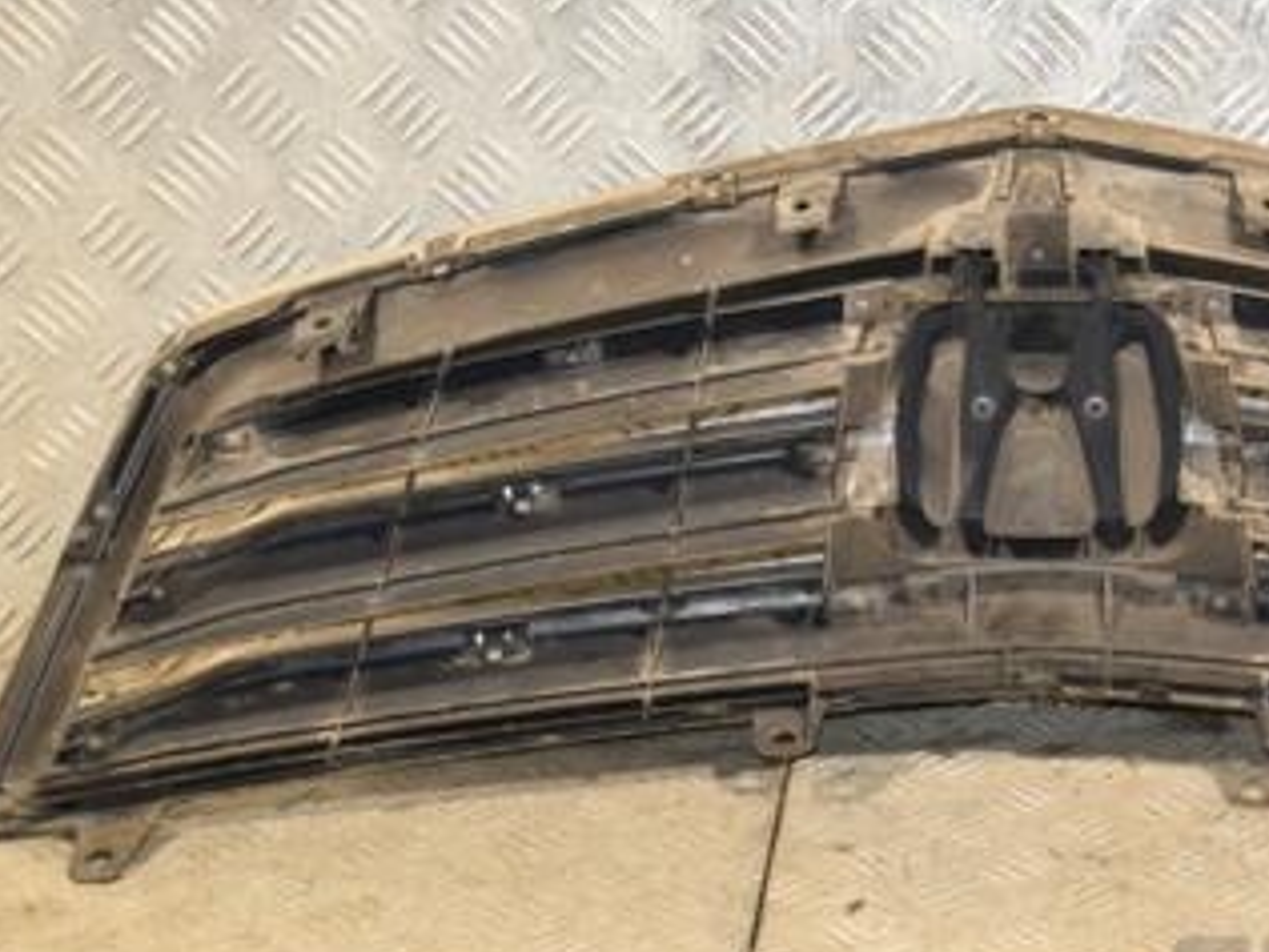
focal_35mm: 93
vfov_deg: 15.9
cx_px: 1096
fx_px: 3409
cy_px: 462
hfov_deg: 20.7
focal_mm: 34
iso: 800
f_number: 5
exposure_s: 1/125
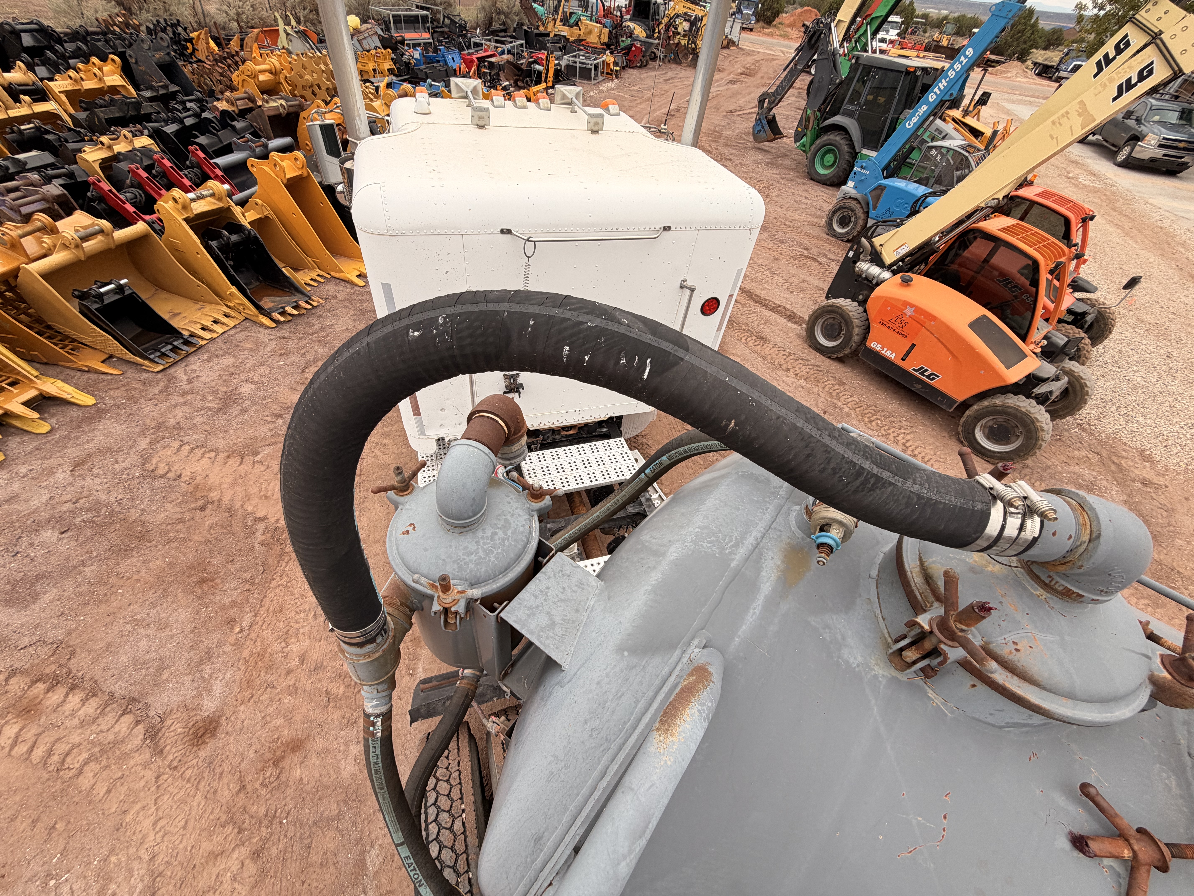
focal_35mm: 14
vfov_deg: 85.7
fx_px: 483
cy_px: 448
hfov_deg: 102.1
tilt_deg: -45.7
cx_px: 597
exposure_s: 1/121
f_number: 2.2
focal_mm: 2.22
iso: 40
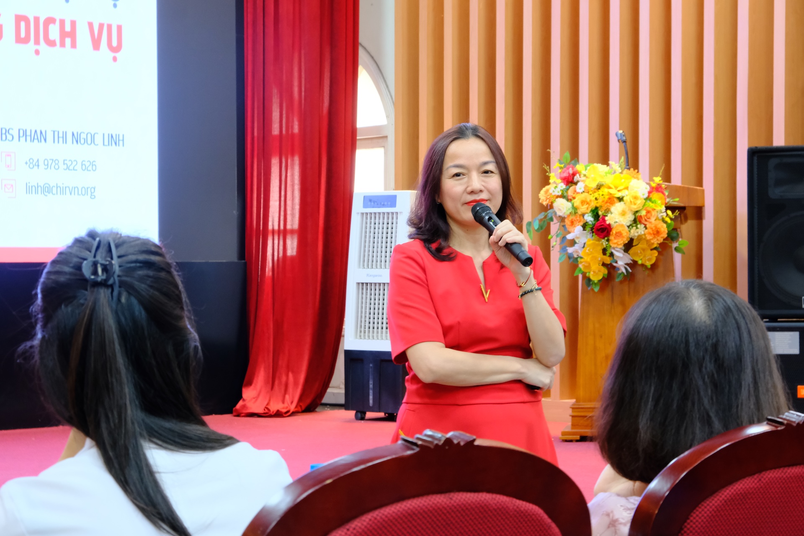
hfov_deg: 24.5
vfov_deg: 16.5
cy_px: 268
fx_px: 1854
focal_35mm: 83
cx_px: 402
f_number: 10
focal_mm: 55
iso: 3200
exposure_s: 1/8.5
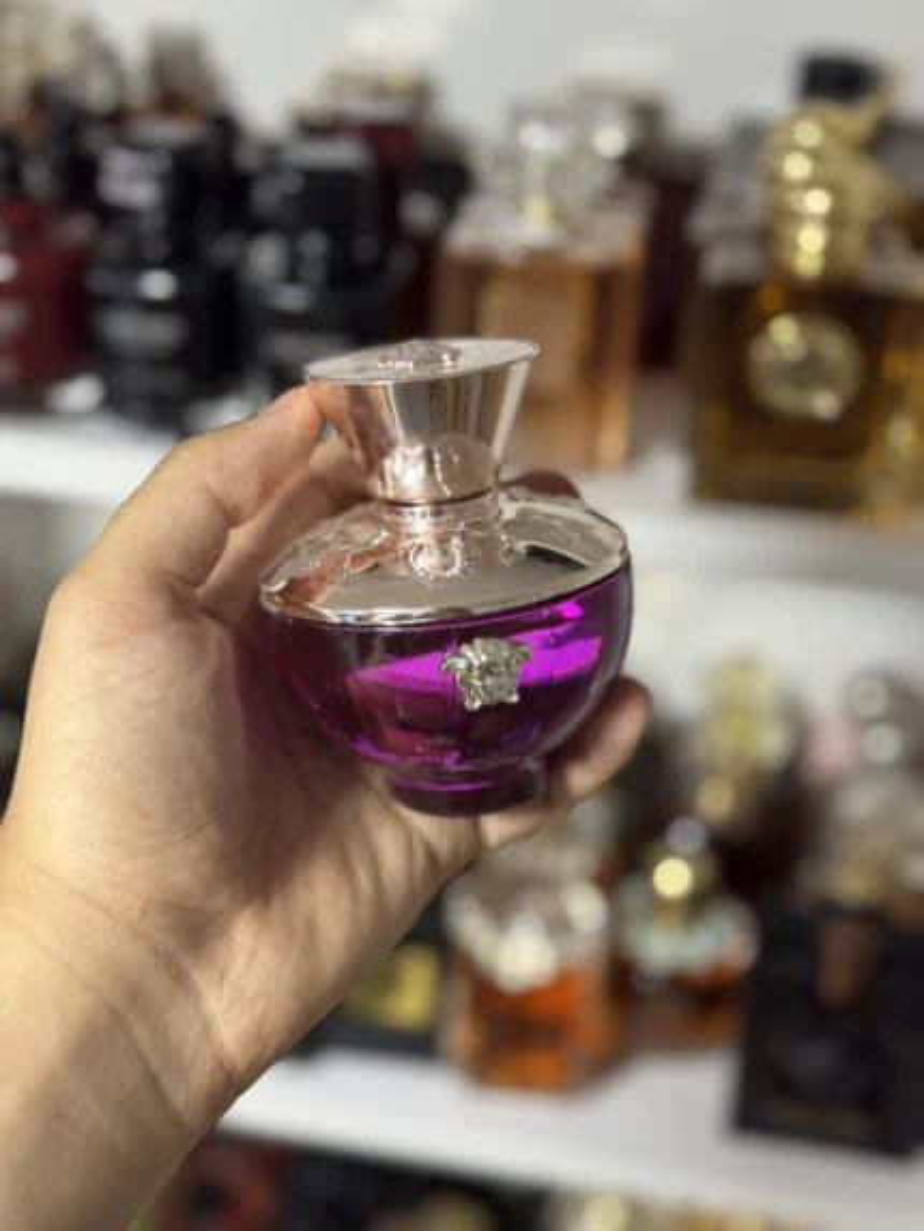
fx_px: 1708
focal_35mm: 48
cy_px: 616
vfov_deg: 39.6
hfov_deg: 30.3
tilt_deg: -29.6
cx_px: 462
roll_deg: -2.1
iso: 200
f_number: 1.78
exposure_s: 1/50
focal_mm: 6.76
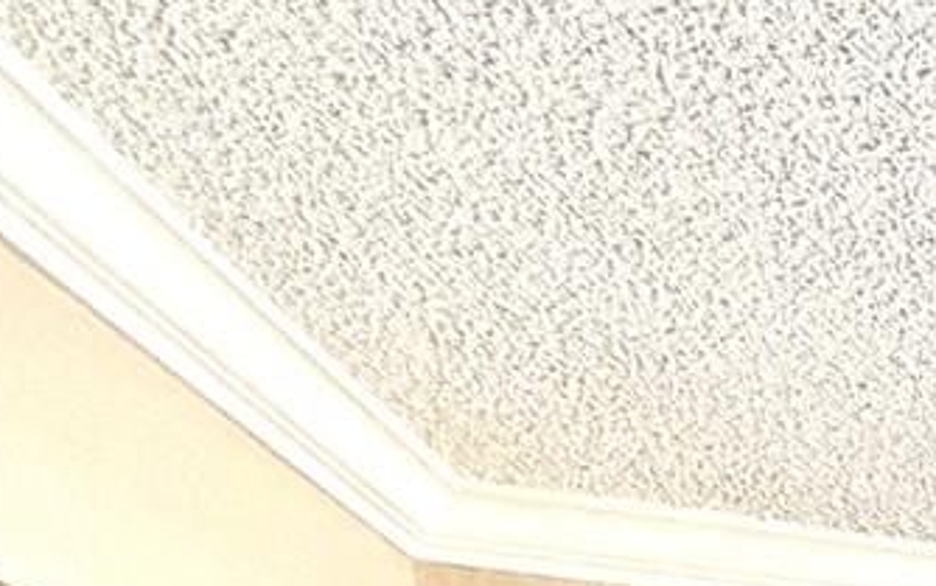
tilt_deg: -10.6
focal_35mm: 71
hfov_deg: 15.6
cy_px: 1475
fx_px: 1812
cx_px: 2200
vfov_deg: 13.0
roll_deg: +0.4
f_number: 2.2
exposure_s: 1/60
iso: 200
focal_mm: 2.22
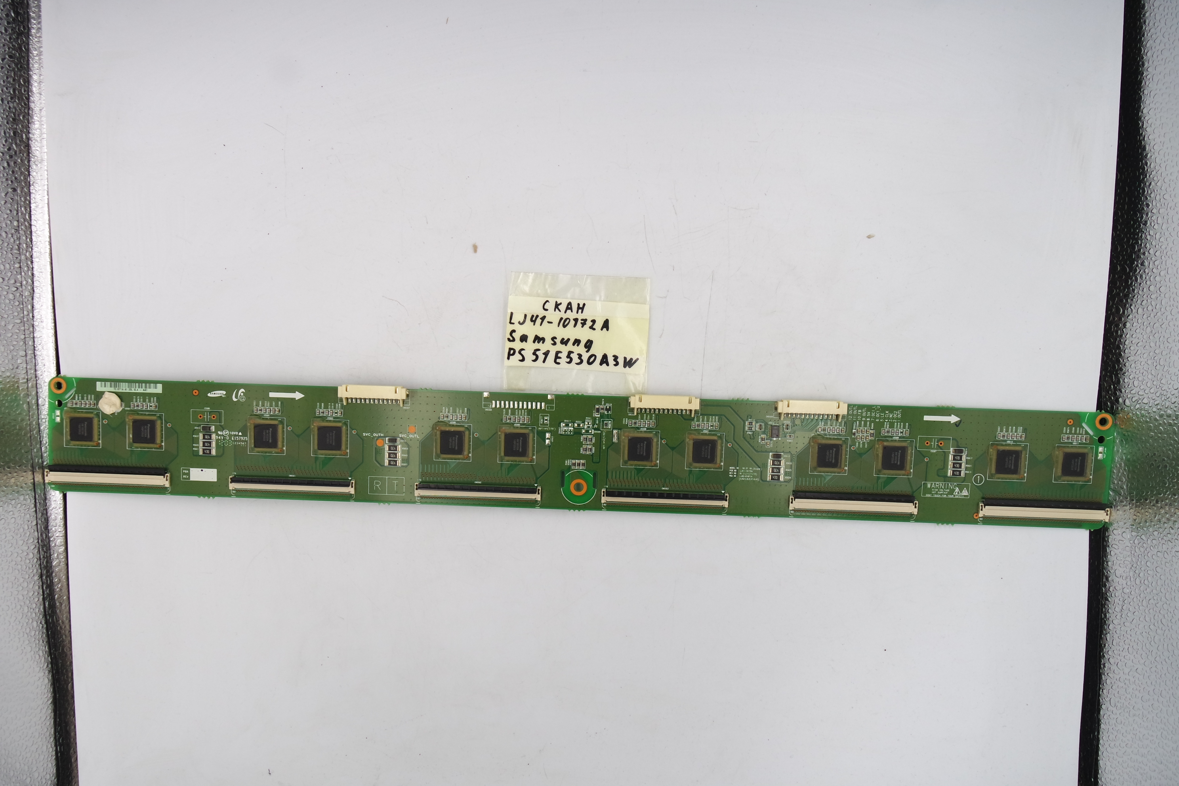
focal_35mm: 27
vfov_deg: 47.9
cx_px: 590
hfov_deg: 67.4
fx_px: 884
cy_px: 393
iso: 160
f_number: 5.6
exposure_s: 1/100
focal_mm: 10
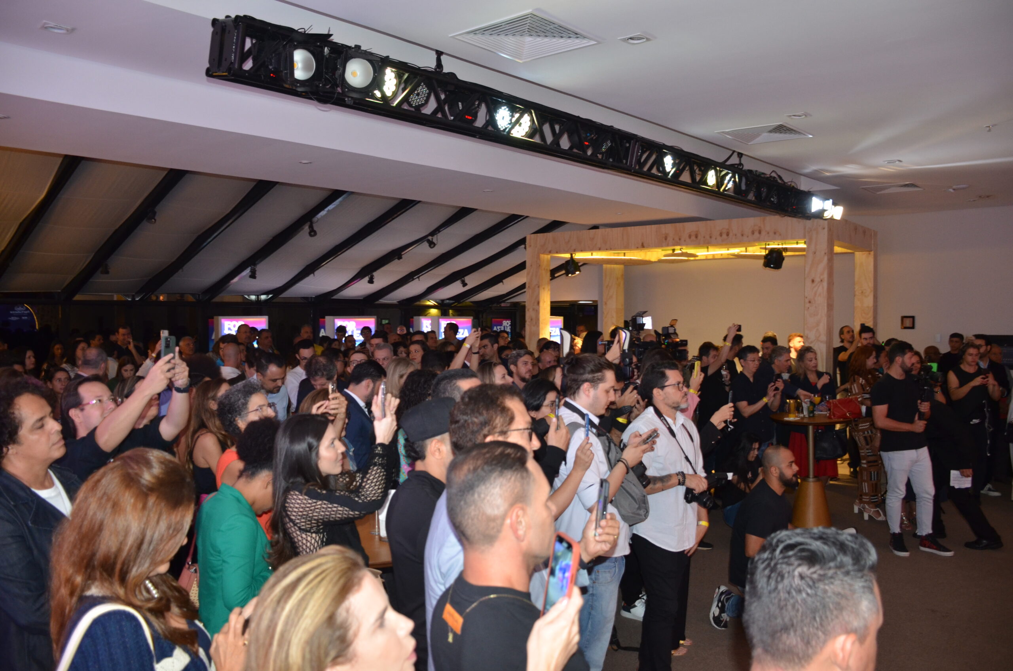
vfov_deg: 47.7
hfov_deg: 67.5
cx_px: 506
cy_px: 336
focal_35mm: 27
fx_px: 758
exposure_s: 1/60
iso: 800
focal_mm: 18
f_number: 3.5
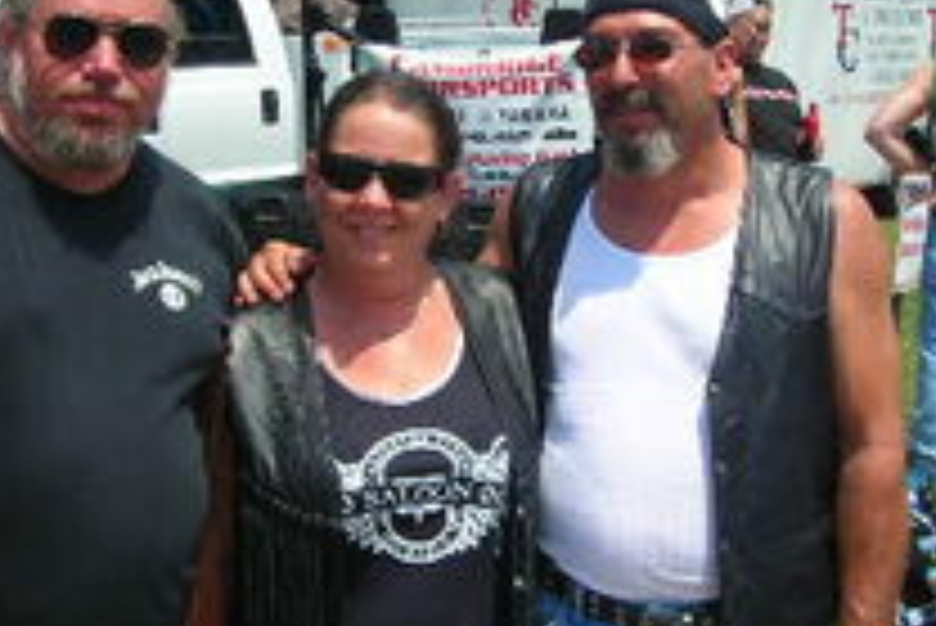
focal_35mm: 76
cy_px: 252
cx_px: 360
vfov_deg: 18.0
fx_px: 1977
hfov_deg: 26.6
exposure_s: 1/181
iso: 50
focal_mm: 6.3
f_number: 6.4
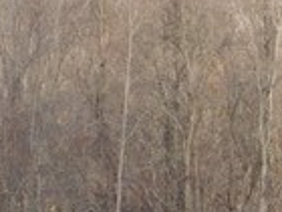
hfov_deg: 5.8
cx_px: 659
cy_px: 188
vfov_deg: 4.5
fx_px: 2688
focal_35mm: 330
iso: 125
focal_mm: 8
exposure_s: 1/500
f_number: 3.7
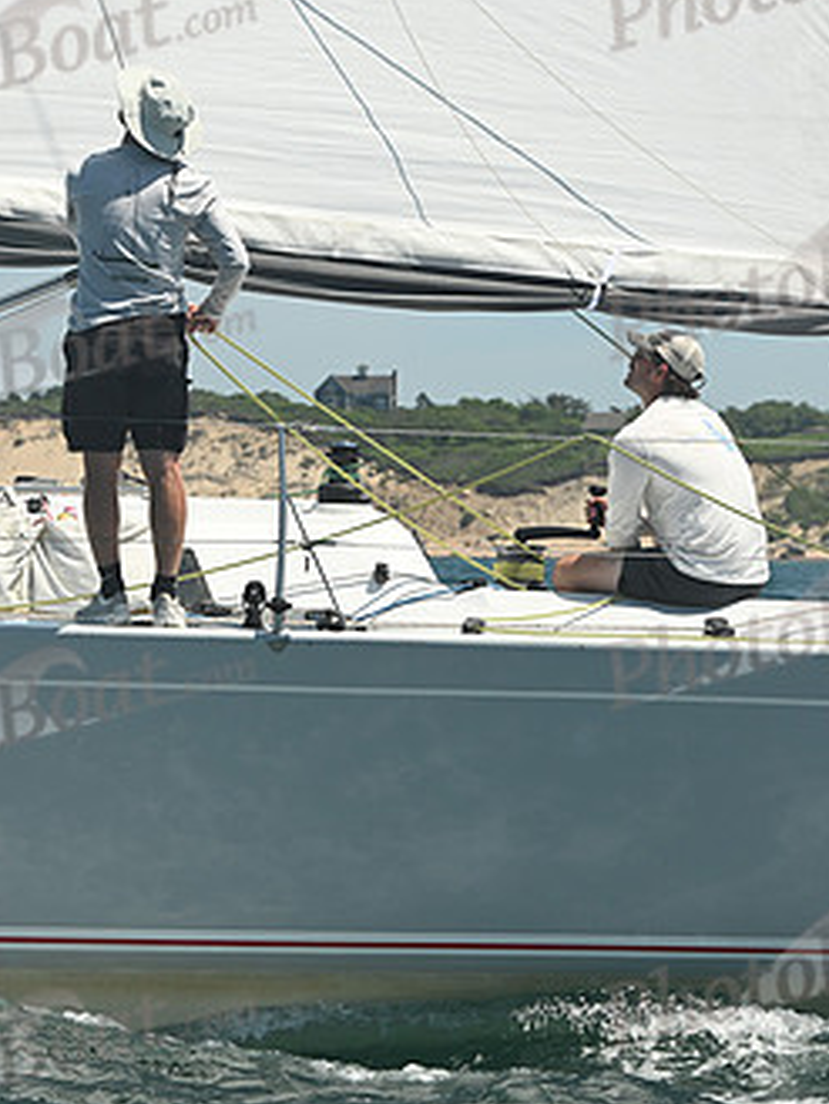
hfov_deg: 9.2
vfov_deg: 12.3
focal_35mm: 161
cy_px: 495
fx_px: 5138
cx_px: 433
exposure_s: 1/1000
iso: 320
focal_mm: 95
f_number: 10
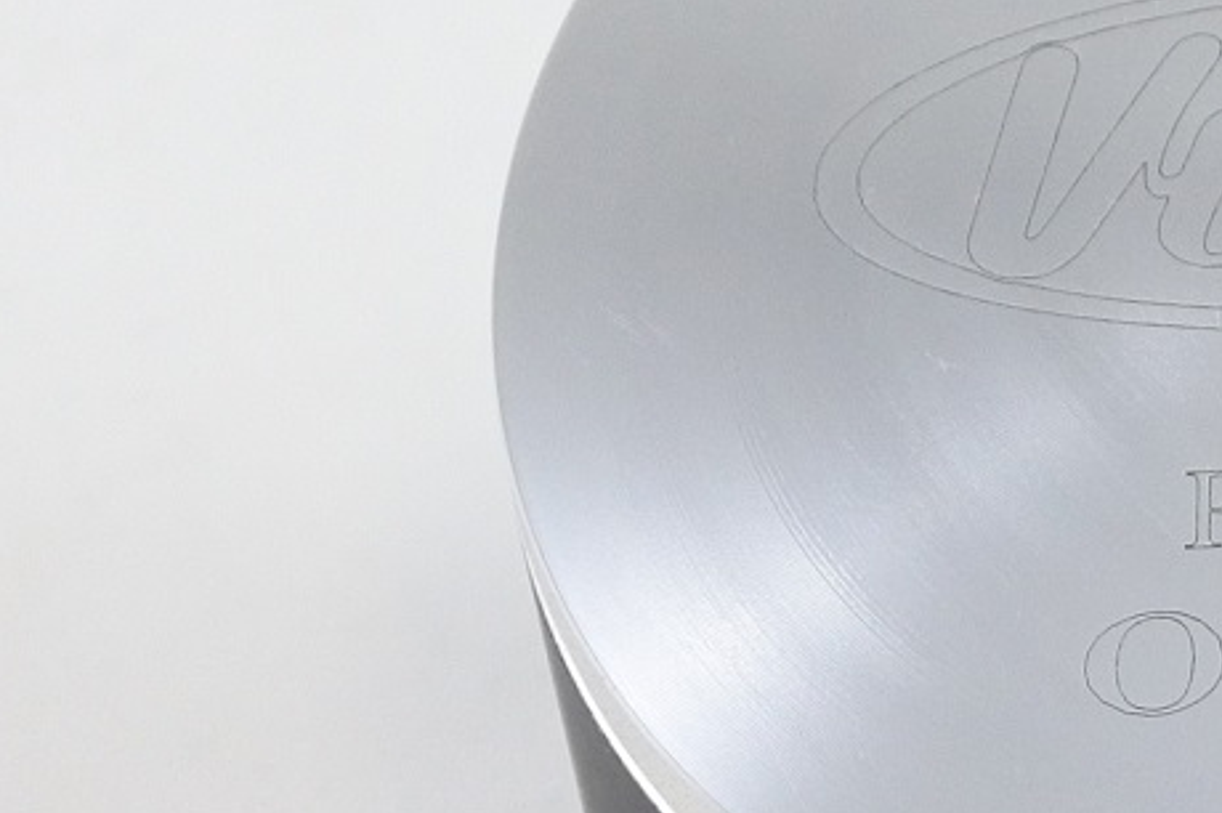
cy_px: 717
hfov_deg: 8.9
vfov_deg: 6.0
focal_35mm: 229
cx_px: 1442
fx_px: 7767
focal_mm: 18.9
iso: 500
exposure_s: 1/125
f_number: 4.5
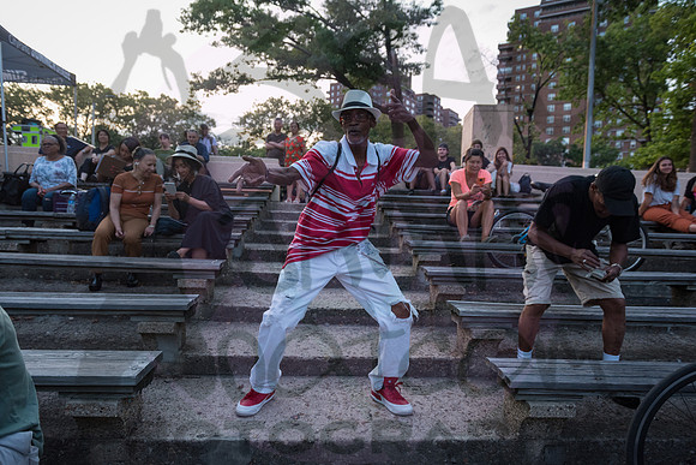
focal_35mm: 24
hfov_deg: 73.1
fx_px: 469
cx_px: 348
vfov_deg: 52.7
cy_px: 232
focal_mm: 24
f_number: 4
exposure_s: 1/200
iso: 2000
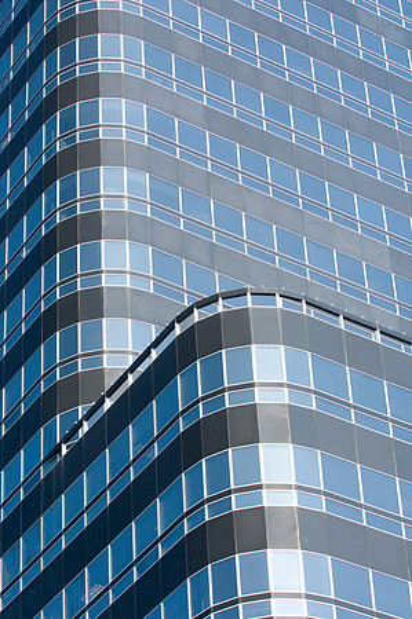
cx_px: 206
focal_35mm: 120
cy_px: 310
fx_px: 2065
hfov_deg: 11.4
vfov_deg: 17.1
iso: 500
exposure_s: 1/250
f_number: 7.1
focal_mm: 80
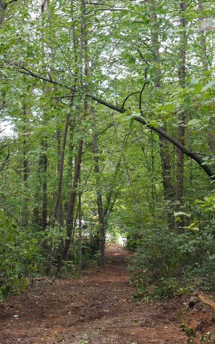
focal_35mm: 71
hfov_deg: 18.4
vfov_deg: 29.0
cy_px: 172
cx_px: 102
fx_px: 665
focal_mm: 25
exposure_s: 1/60
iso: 400
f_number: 5.3
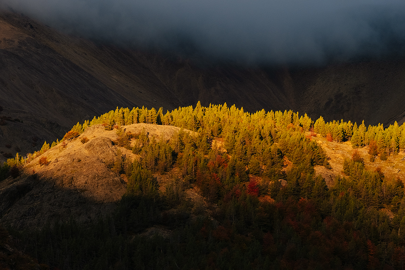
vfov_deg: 7.5
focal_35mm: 183
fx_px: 2059
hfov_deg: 11.2
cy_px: 135
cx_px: 202
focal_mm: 121.8
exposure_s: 1/180
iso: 640
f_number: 9
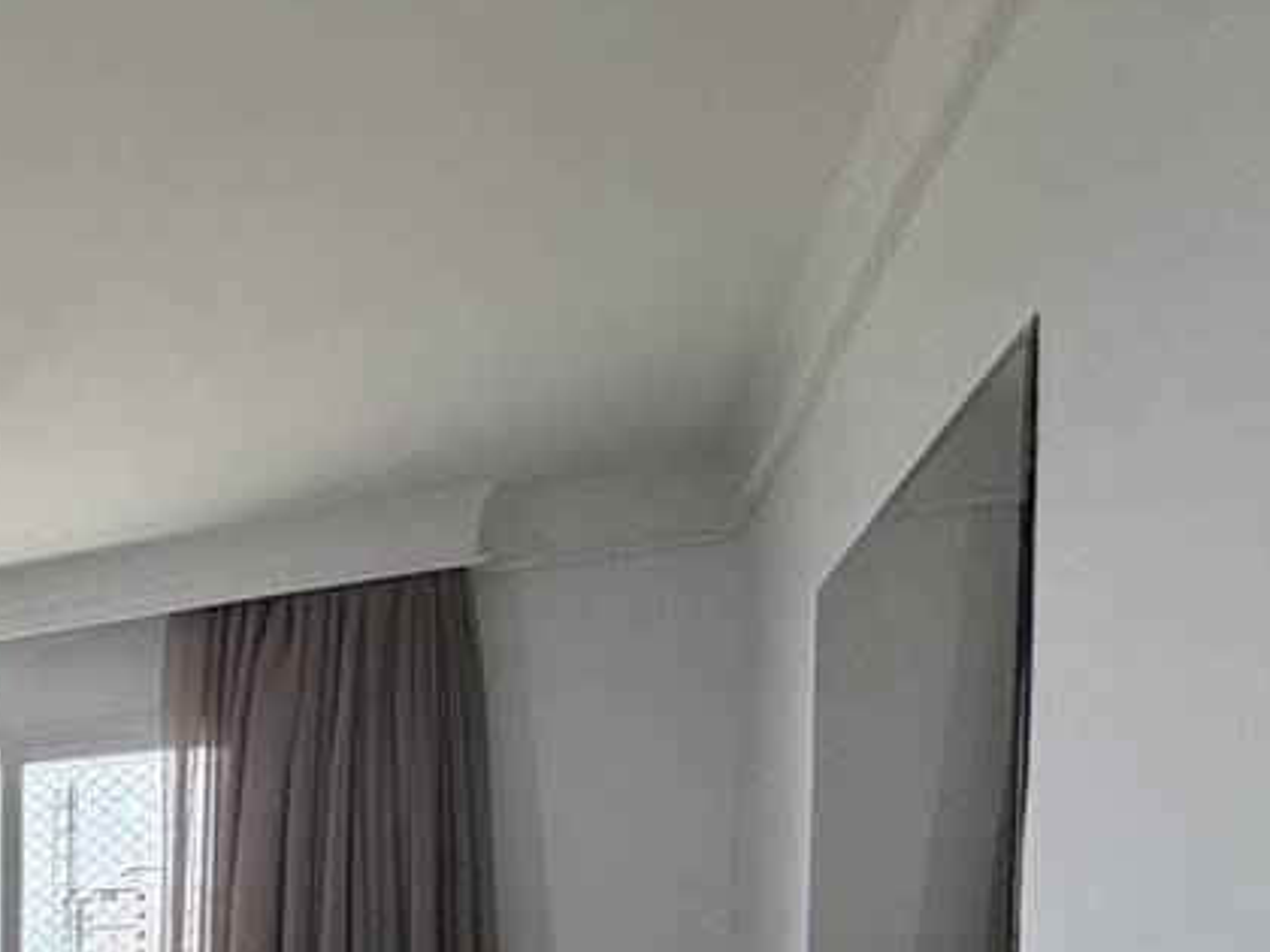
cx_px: -895
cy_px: 1115
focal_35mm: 48
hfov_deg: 23.9
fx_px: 1761
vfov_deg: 27.1
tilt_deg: -2.2
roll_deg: +0.2
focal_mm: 2.22
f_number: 2.2
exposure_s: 1/120
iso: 200
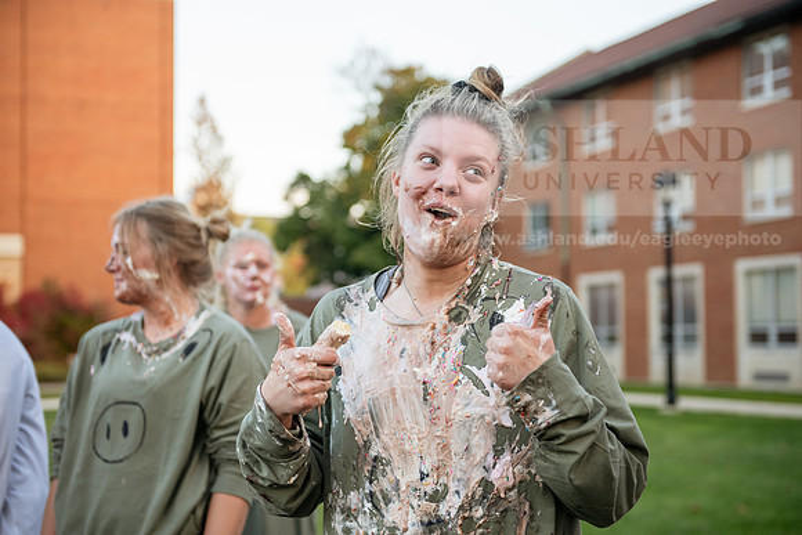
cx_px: 401
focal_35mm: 60
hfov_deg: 33.4
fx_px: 1337
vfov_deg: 22.6
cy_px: 268
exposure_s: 1/400
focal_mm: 60
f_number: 3.2
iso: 800
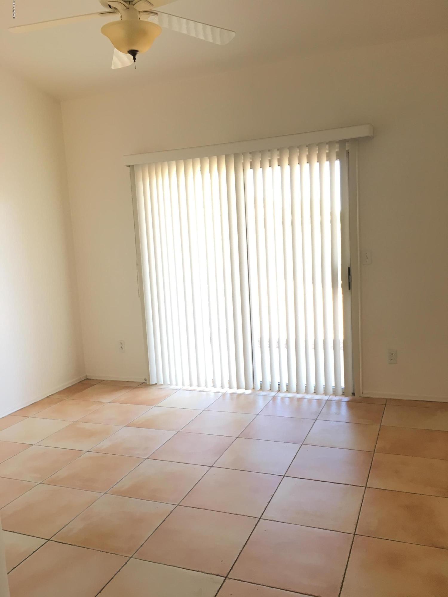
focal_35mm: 29
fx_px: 500
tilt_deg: -7.7
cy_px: 298
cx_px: 224
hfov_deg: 48.2
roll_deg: +3.3
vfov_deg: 61.7
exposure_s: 1/30
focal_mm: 4.15
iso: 80
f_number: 2.2
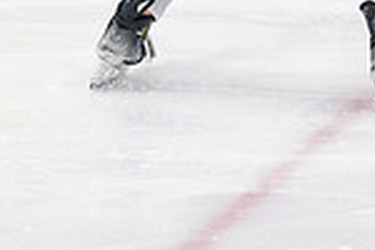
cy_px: -231
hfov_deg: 4.6
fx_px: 4687
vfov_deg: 3.0
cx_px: 318
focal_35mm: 450
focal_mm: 80
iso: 2000
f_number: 3.2
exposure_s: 1/640
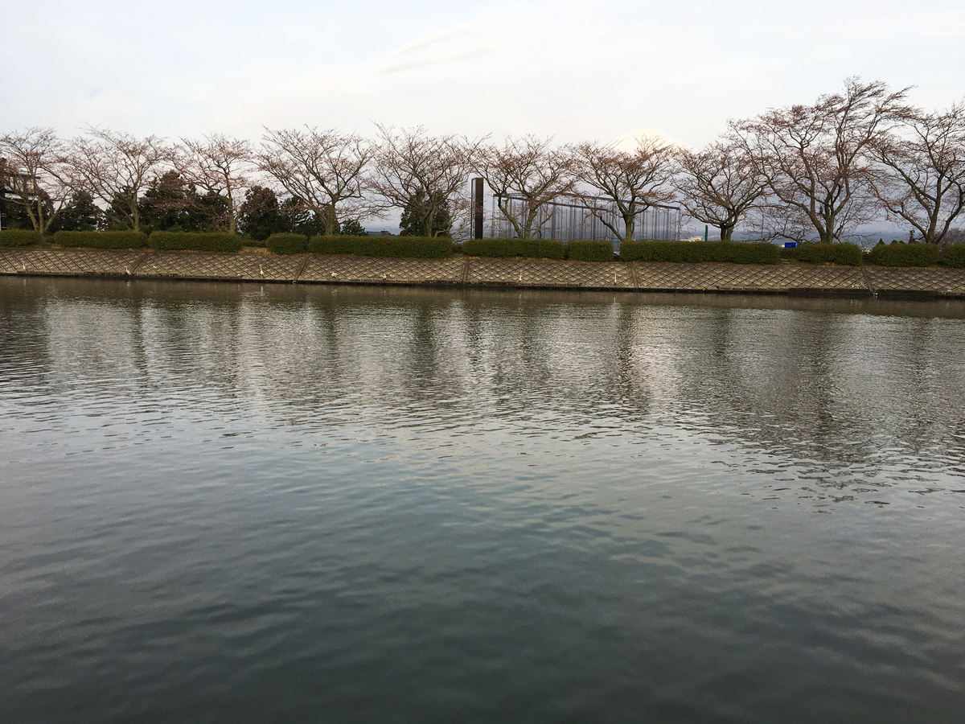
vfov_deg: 48.2
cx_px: 482
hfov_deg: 61.7
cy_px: 362
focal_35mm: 29
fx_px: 808
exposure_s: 1/197
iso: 25
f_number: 2.2
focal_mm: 4.15
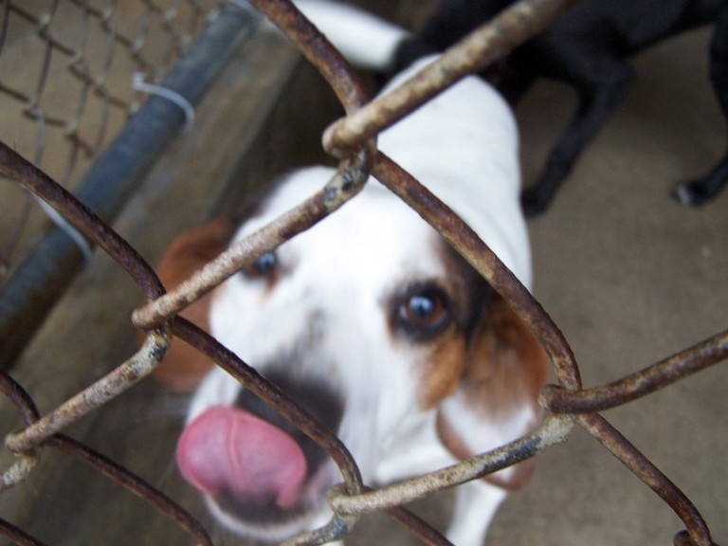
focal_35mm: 38
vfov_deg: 37.7
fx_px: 799
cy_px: 273
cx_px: 364
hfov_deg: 49.0
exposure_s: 1/60
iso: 140
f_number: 2.8
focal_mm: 6.3
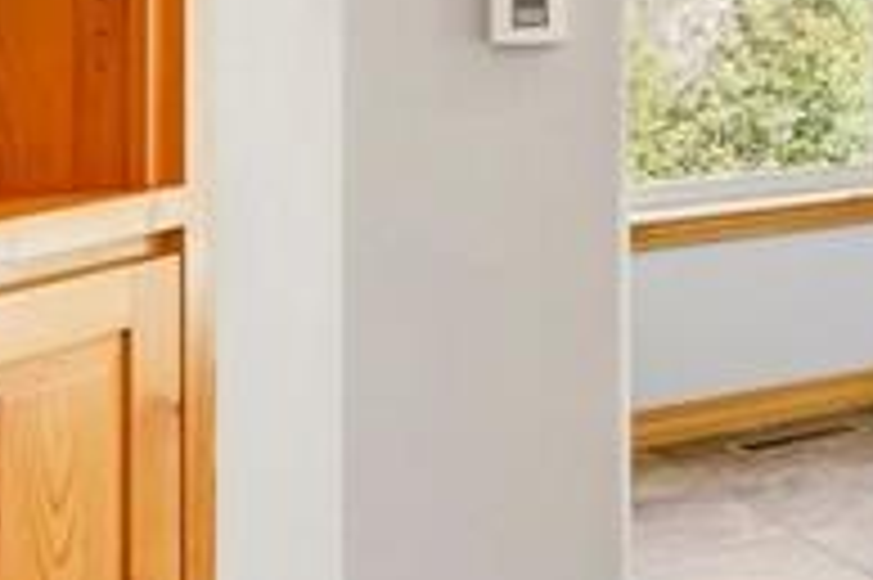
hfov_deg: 17.2
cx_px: 1800
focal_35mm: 82
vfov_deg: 15.9
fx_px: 1991
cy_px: -121
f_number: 8
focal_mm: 10.4
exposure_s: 1/30
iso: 800
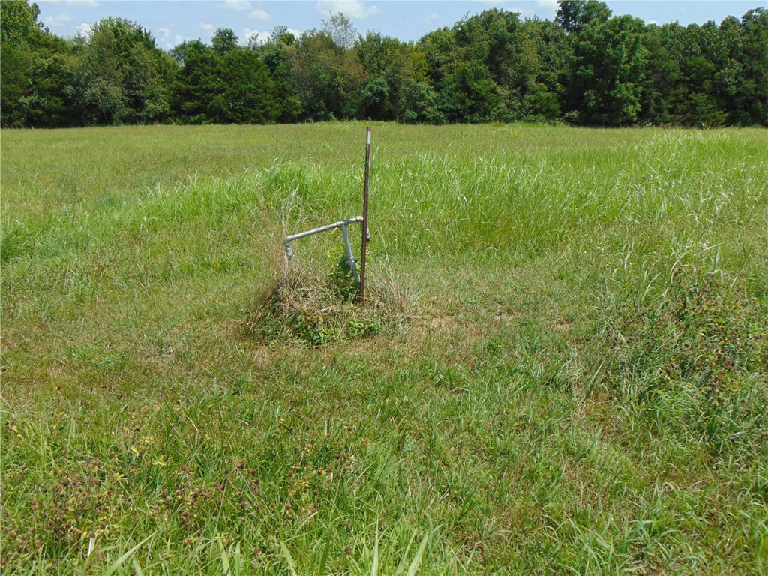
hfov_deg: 52.6
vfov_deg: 40.7
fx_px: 777
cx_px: 384
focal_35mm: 35
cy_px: 288
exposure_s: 1/200
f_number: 8.3
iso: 80
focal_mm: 6.3
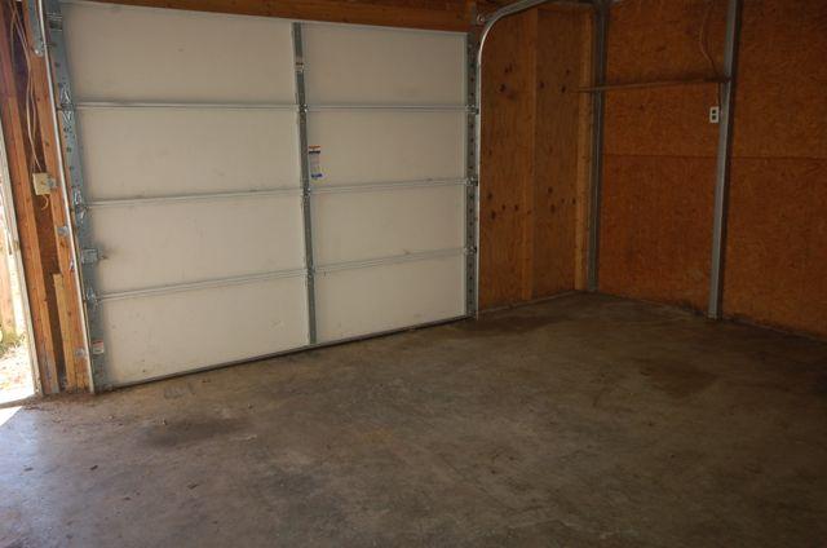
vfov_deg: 43.4
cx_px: 414
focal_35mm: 30
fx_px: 688
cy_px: 274
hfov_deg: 62.0
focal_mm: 20
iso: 400
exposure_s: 1/60
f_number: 5.6
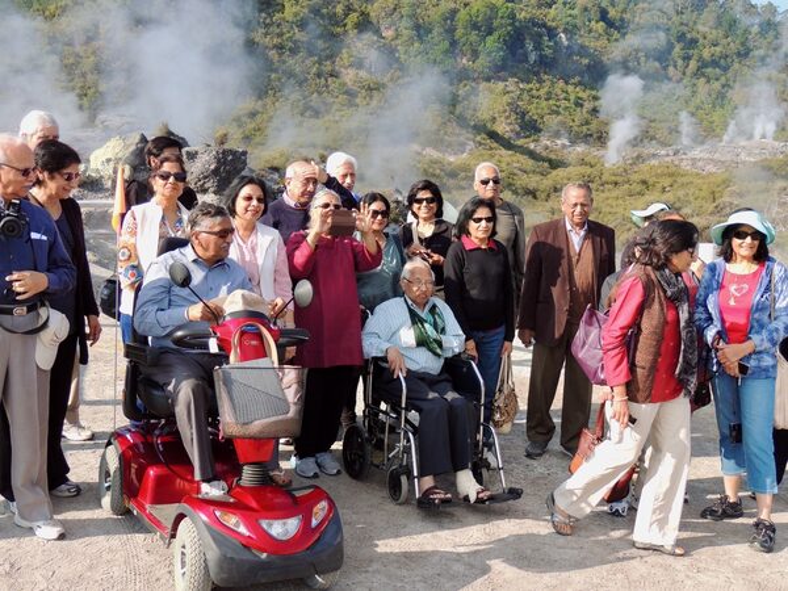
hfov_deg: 46.8
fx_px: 911
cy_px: 296
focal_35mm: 40
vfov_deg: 36.0
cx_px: 394
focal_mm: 7.1
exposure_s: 1/500
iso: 100
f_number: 3.3
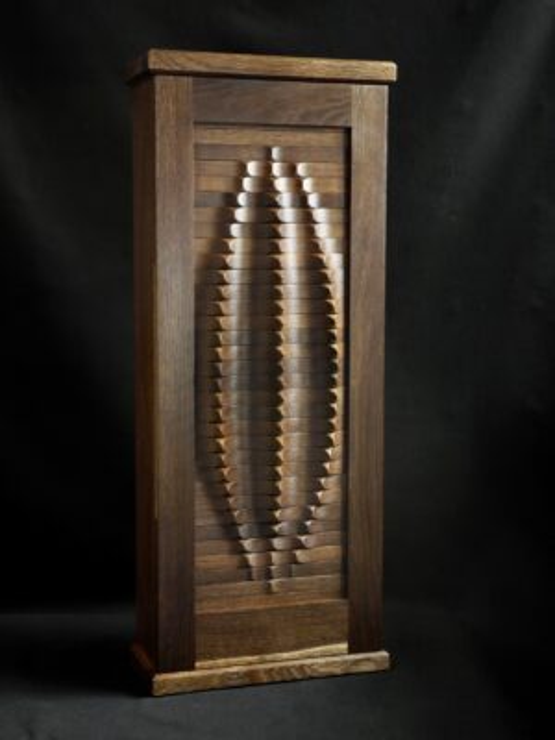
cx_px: 278
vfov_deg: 31.7
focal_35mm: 61
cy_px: 370
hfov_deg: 24.0
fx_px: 1304
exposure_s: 1/20.3
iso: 400
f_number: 3.5
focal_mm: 13
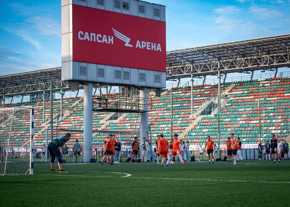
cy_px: 113
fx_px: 658
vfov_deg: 17.9
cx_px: 161
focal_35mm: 80
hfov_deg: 24.8
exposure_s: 1/1250
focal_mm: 70
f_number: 2.8
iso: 320
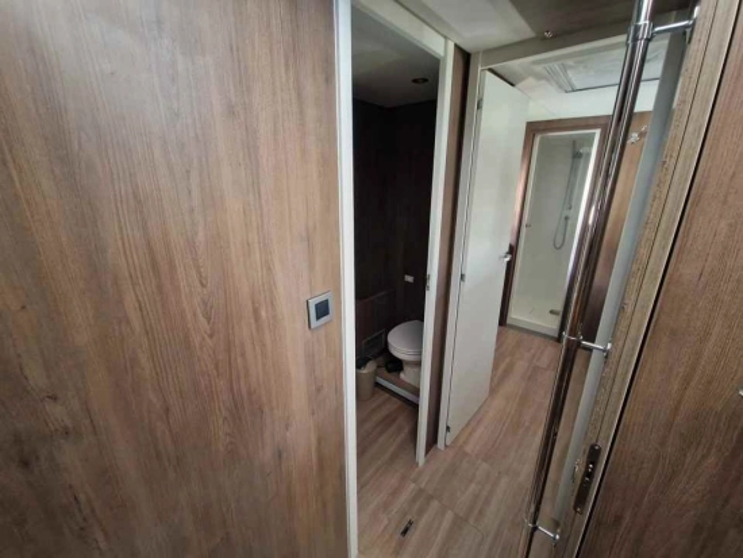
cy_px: 279
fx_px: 279
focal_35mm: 13
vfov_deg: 90.0
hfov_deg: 106.2
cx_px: 372
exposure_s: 1/33
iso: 640
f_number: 2.2
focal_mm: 2.2
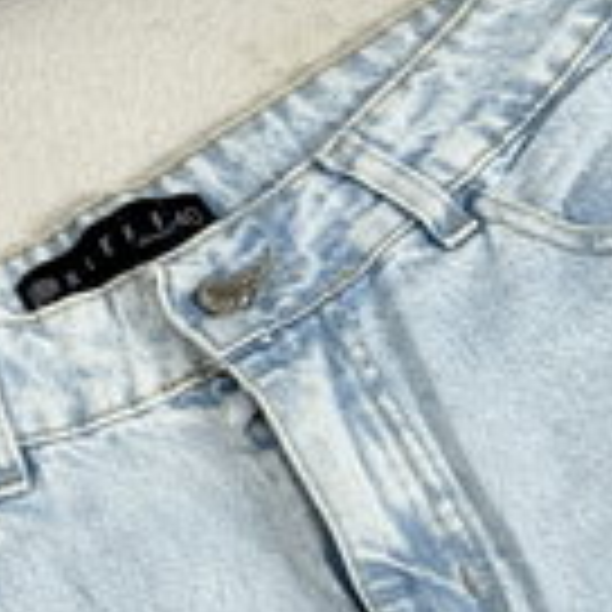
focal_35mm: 166
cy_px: 497
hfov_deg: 10.5
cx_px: 400
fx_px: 3320
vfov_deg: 10.5
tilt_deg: -63.8
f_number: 1.78
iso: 100
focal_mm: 6.76
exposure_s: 1/100
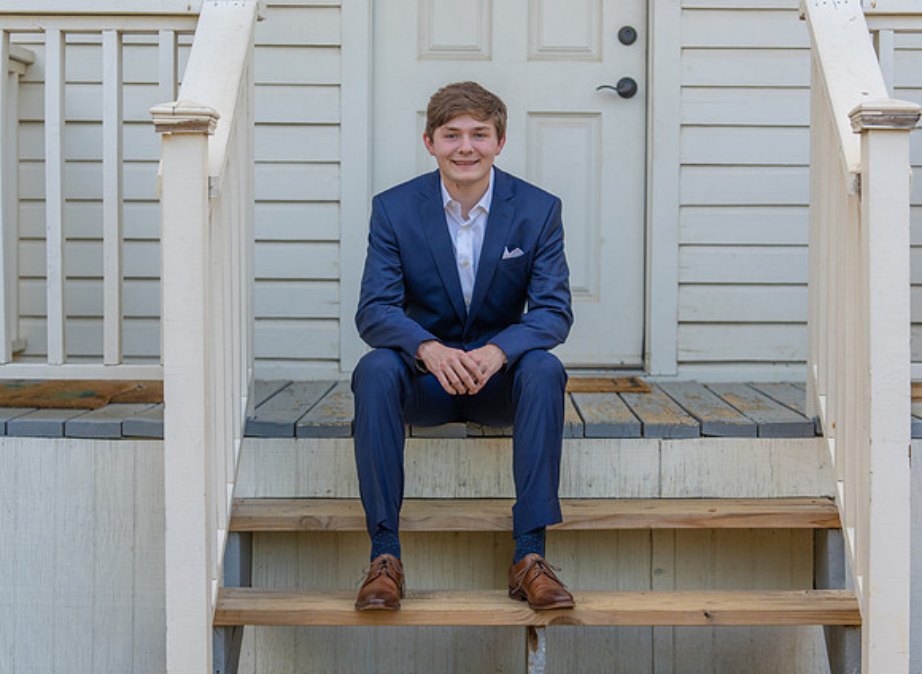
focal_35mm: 75
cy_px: 337
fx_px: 1989
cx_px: 474
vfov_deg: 19.2
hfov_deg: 26.1
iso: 320
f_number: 3.2
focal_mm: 70
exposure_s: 1/320
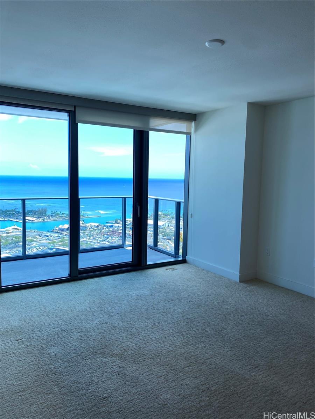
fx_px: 315
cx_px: 158
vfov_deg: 67.3
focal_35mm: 26
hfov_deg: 53.1
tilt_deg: -5.6
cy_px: 210
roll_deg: -2.6
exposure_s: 1/120
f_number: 1.8
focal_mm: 4.25
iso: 40
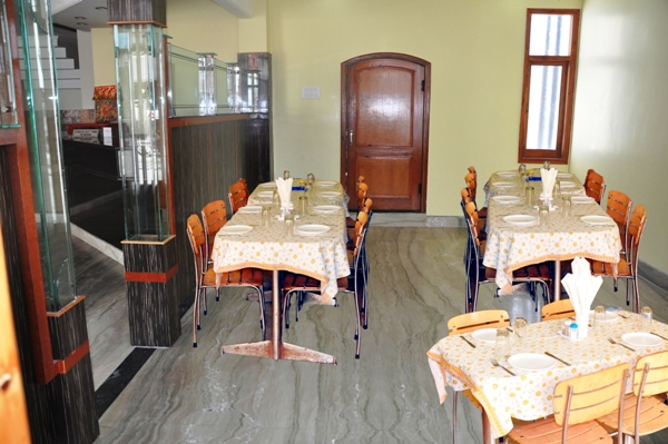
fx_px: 501
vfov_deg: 47.9
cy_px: 222
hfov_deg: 67.4
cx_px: 334
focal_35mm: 27
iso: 800
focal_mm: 18
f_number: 5
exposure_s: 1/200
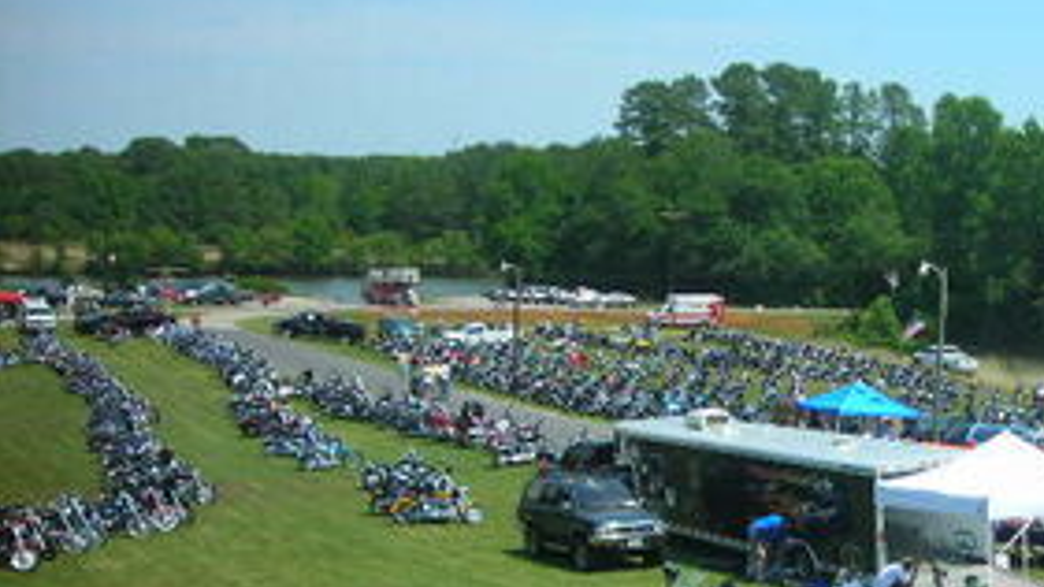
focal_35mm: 59
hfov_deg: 34.9
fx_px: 1633
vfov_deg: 20.1
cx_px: 739
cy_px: 476
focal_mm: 6.3
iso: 50
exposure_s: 1/155
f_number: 6.4
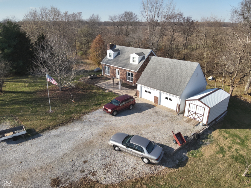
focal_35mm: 24
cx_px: 126
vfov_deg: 56.8
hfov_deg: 71.6
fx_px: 174
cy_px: 94
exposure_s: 1/1250
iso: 100
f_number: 2.8
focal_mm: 4.4
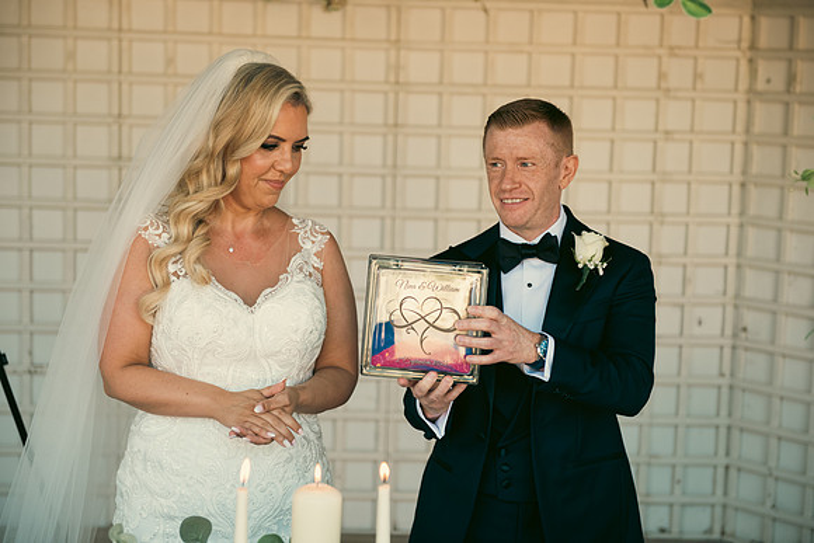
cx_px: 407
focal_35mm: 70
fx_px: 1583
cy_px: 272
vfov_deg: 19.5
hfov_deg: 28.8
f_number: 3.5
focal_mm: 70
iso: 320
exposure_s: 1/250
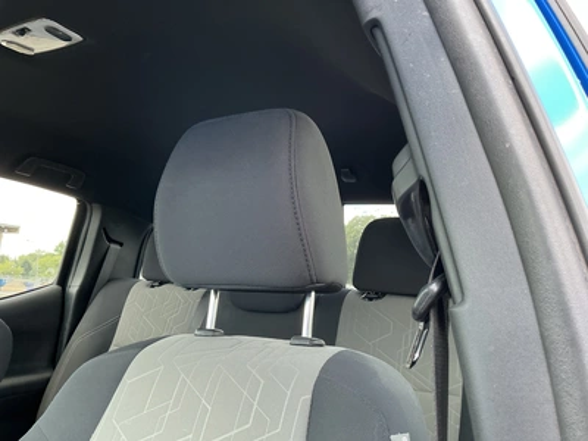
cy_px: 220
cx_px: 294
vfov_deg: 49.7
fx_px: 476
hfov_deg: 63.4
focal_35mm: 28
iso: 64
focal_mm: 3
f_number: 1.8
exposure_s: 1/107
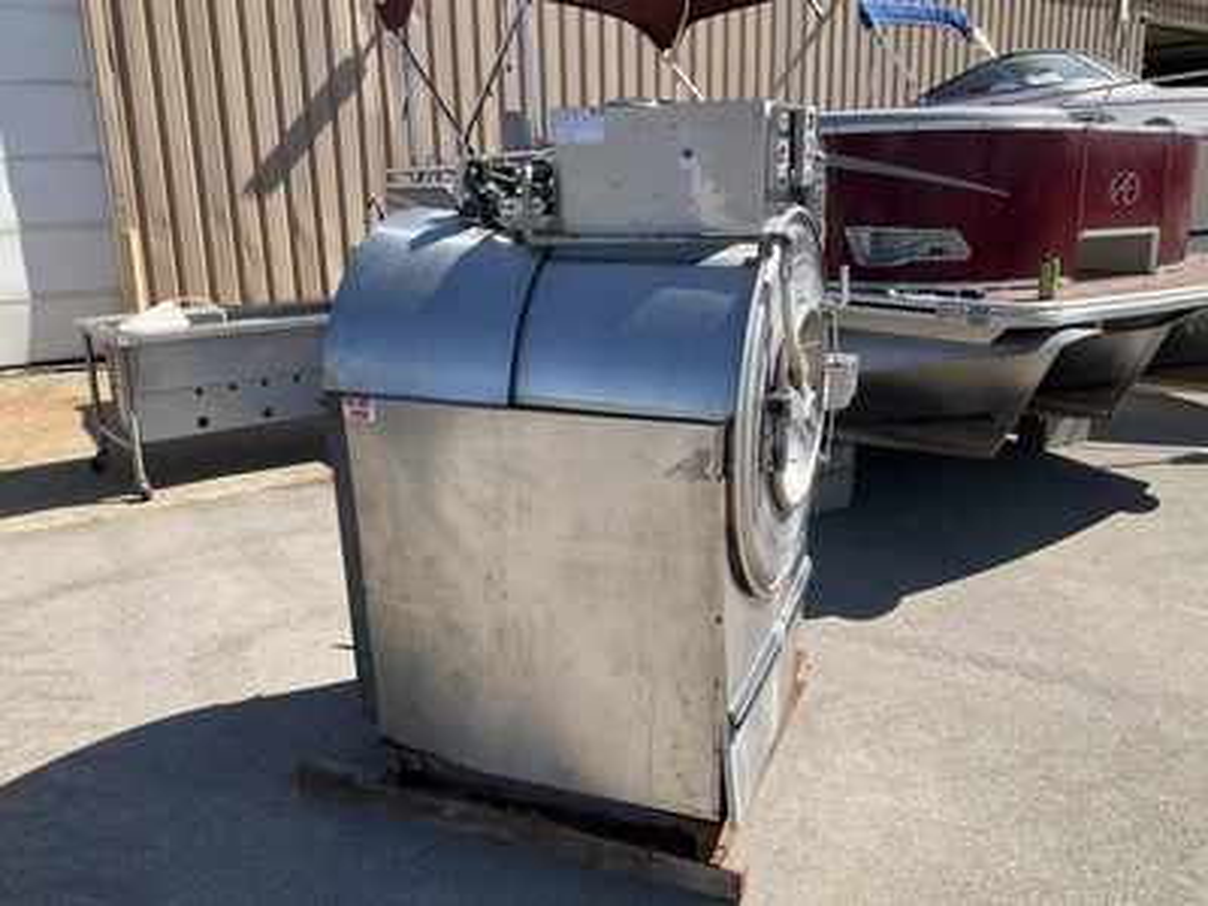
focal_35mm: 29
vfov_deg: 48.2
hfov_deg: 61.7
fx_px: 1012
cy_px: 453
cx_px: 604
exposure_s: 1/1451
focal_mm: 3
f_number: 1.8
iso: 25
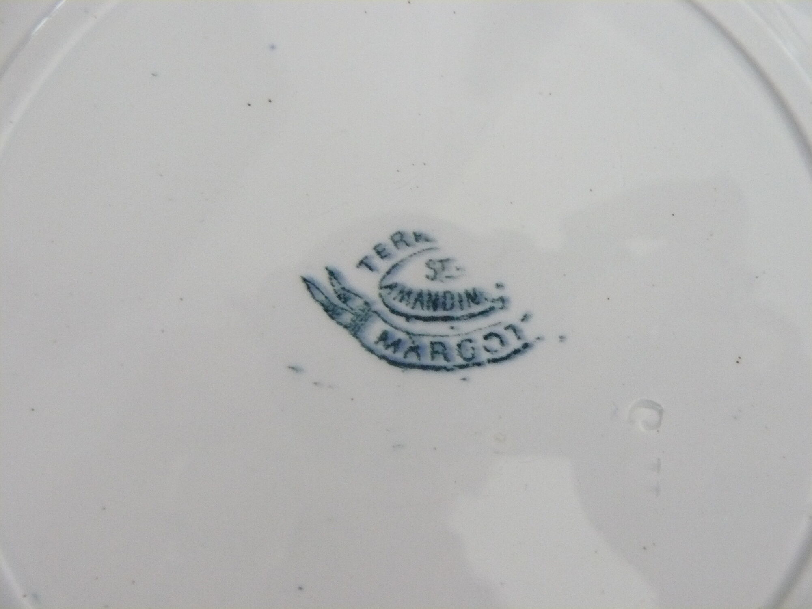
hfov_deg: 51.4
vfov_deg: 39.7
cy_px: 304
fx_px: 844
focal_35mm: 36
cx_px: 406
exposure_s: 1/20
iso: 400
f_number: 2.8
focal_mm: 6
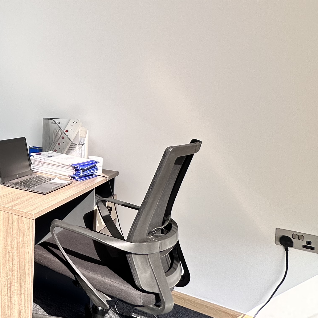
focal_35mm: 33
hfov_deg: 34.5
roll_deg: -0.8
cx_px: -98
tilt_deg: -2.4
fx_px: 343
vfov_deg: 49.0
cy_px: 111
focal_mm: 2.22
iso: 40
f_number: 2.2
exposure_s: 1/102
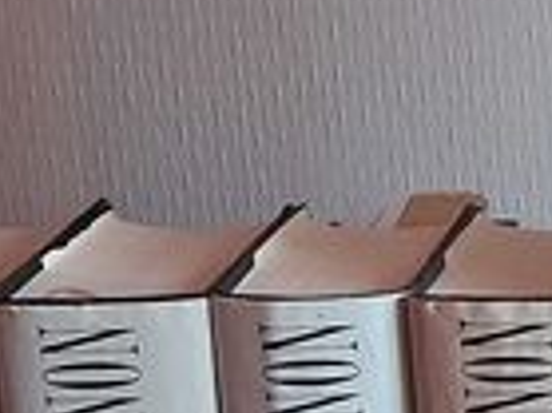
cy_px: 473
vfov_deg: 7.6
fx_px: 3091
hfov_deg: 9.5
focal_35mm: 194
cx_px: 1128
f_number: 1.8
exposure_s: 1/40
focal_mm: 4
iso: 400
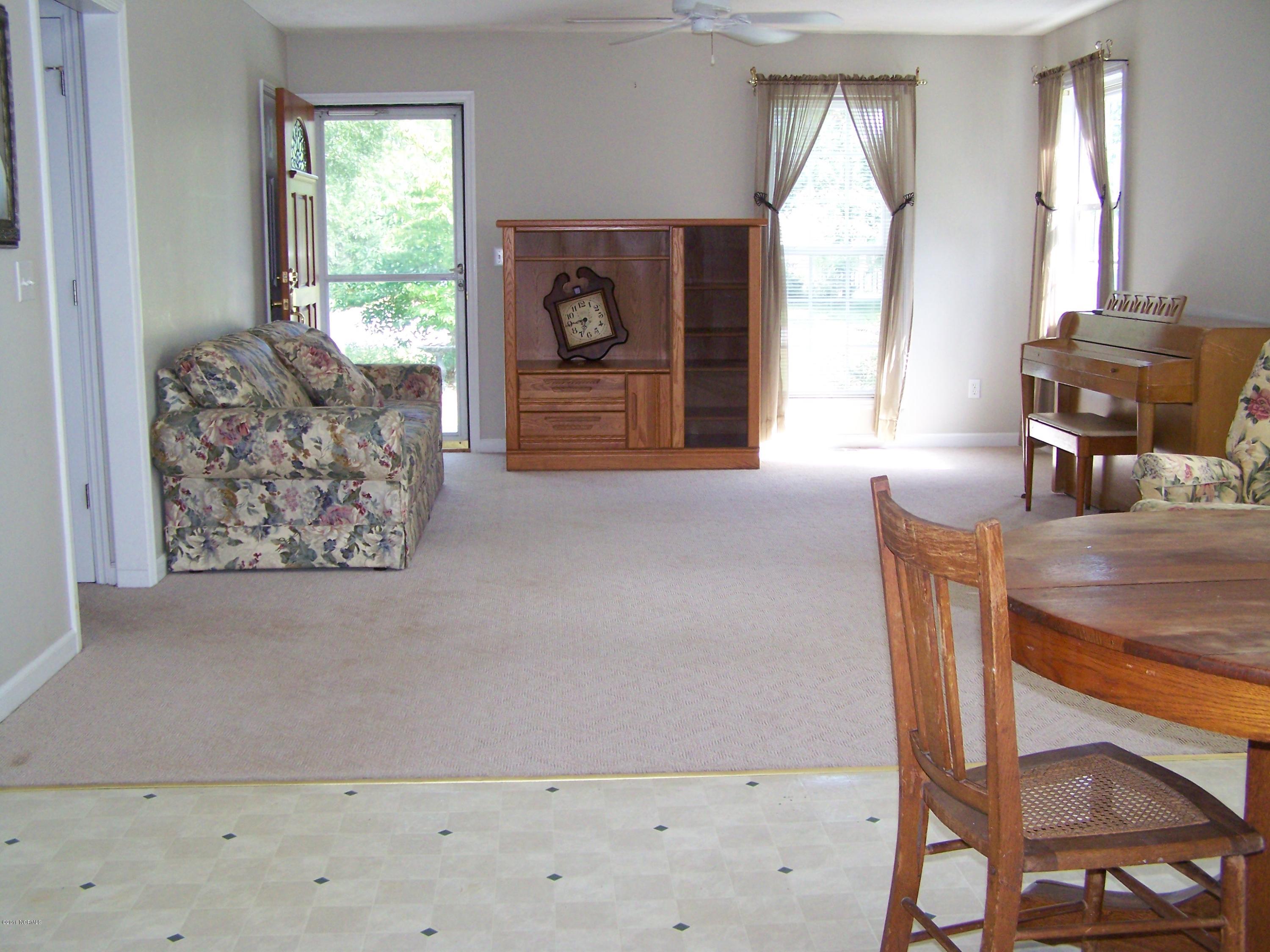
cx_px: 635
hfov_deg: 49.0
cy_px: 476
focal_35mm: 38
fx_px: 1394
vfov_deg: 37.7
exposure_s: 1/60
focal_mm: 6.3
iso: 160
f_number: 2.8
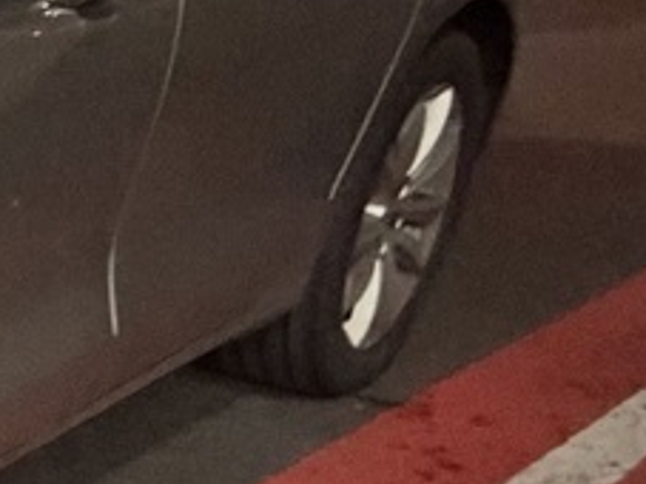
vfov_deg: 16.6
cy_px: 299
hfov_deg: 14.9
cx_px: -851
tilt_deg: -23.8
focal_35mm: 89
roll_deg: +2.1
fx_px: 1660
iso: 1600
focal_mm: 2.22
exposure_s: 1/33
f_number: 2.2
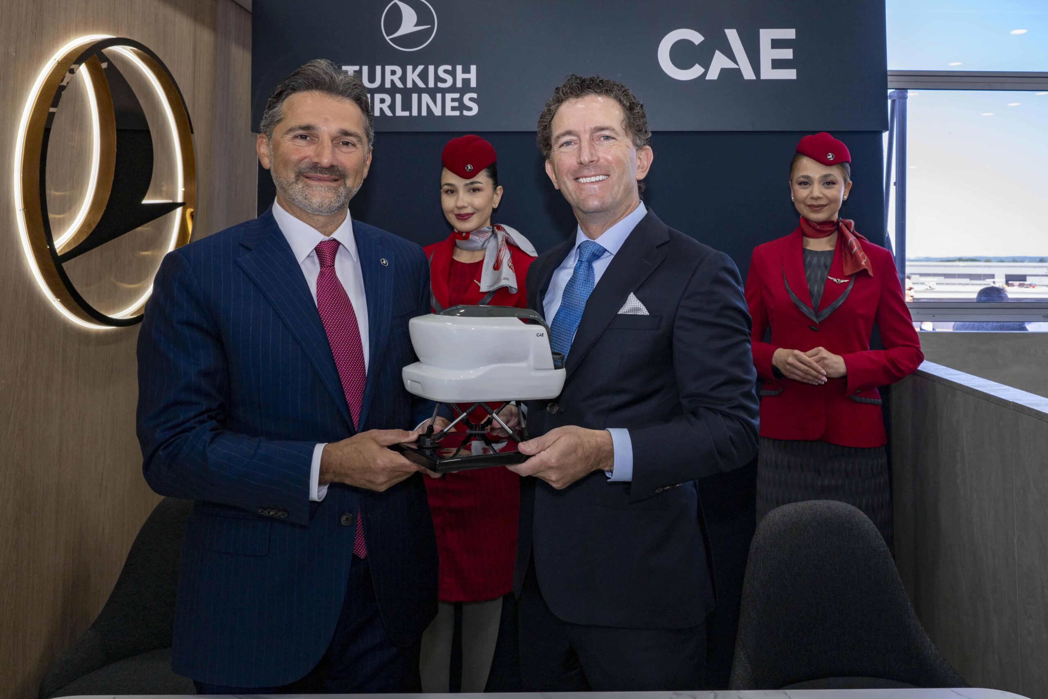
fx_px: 815
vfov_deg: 46.4
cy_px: 350
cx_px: 524
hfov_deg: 65.5
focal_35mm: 28
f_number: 9
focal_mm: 28
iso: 640
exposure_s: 1/60
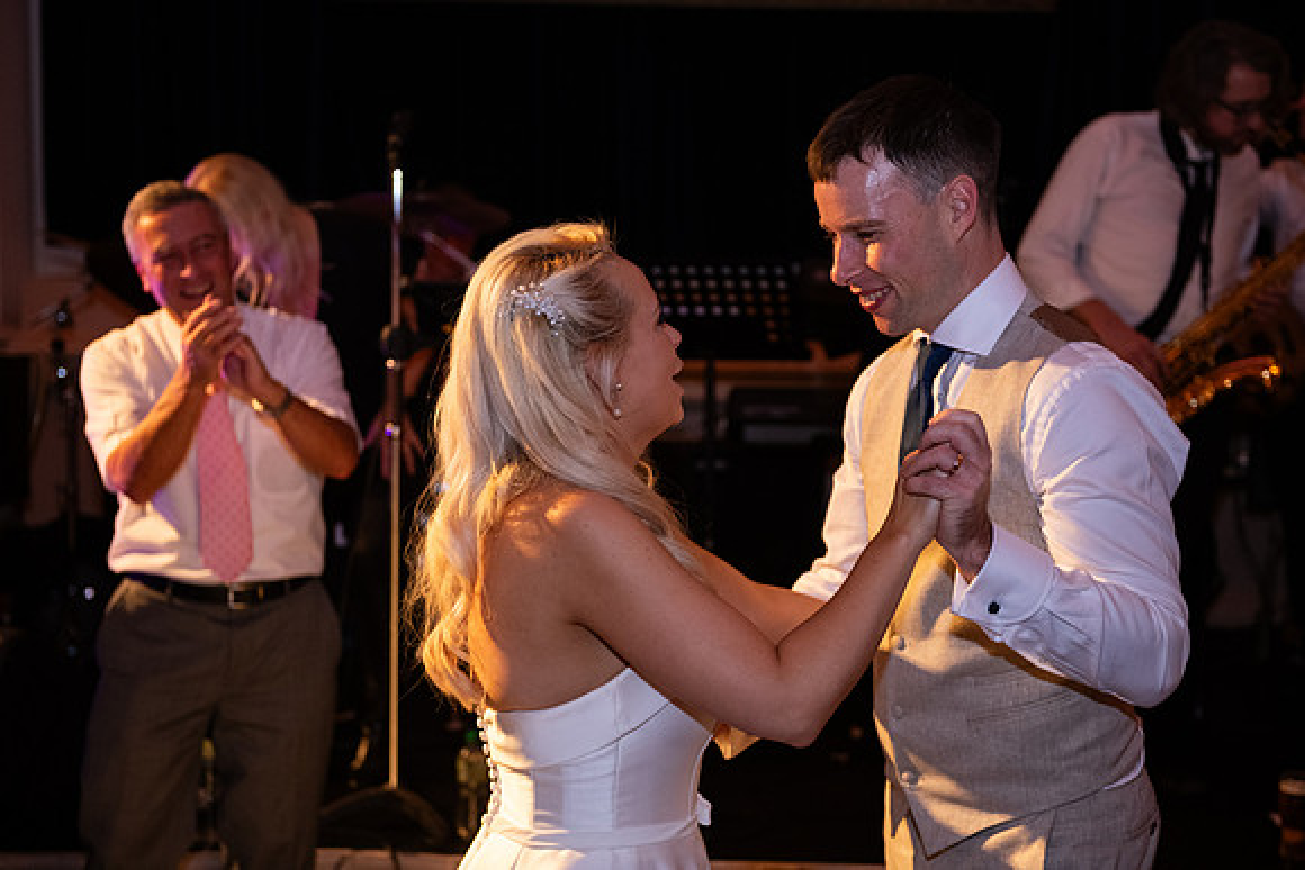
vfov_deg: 24.6
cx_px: 652
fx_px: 1994
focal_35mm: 55
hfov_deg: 36.2
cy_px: 435
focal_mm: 55
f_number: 3.5
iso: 1250
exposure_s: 1/160
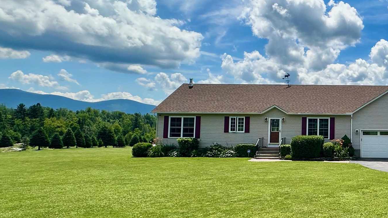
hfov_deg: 49.1
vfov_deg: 33.7
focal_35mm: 35
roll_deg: -0.4
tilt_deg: +4.8
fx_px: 360
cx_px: 364
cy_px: 97
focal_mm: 2.22
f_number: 2.2
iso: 40
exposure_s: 1/1916
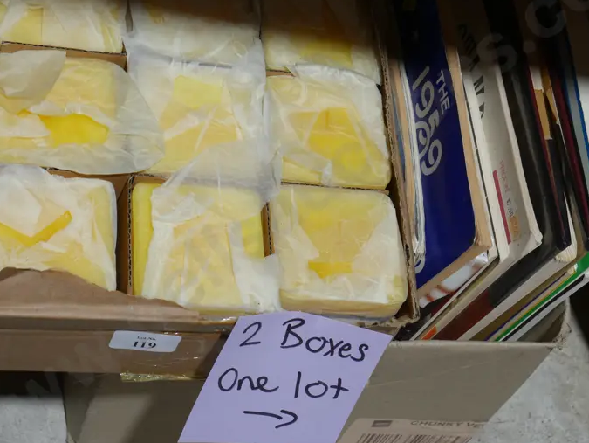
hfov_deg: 22.2
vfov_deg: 16.8
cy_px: 184
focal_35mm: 88
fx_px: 1498
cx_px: 322
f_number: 5.4
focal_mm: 29
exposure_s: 1/60
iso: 320
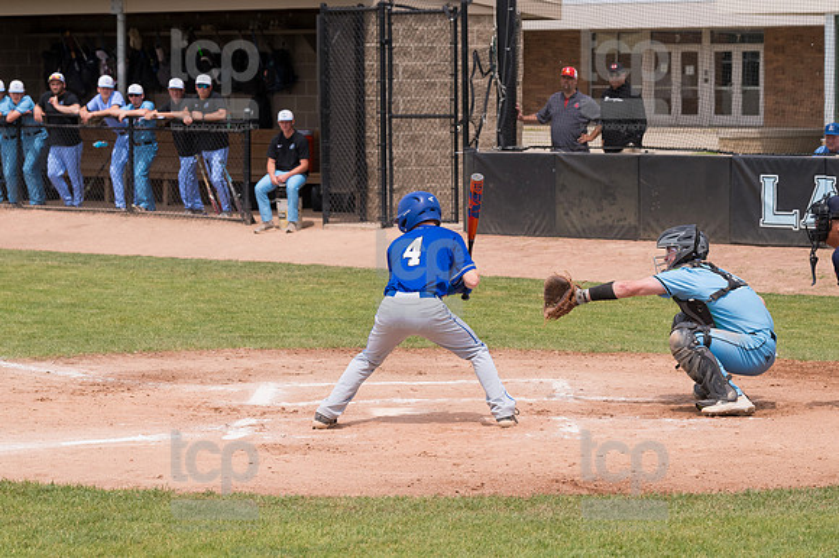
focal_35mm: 142
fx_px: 3307
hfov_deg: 14.5
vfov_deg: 9.7
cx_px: 420
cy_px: 279
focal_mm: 95
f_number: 5.6
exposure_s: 1/1600
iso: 320
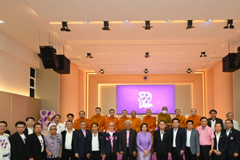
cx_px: 142
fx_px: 152
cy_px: 115
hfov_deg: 76.0
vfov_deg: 53.7
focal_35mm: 23
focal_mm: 15.5
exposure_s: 1/125
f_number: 5.6
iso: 2000
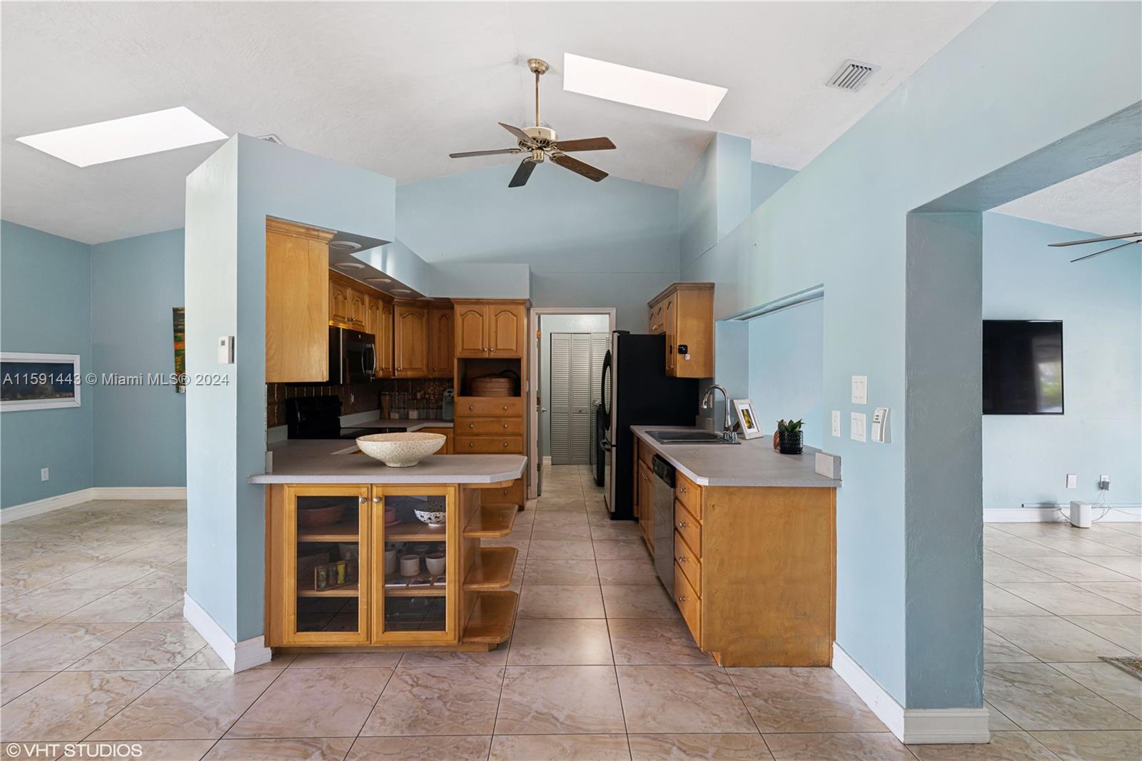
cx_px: 571
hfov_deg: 93.3
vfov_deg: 70.4
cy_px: 380
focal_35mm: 17
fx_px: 539
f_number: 10
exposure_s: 1/6
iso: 200
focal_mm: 17
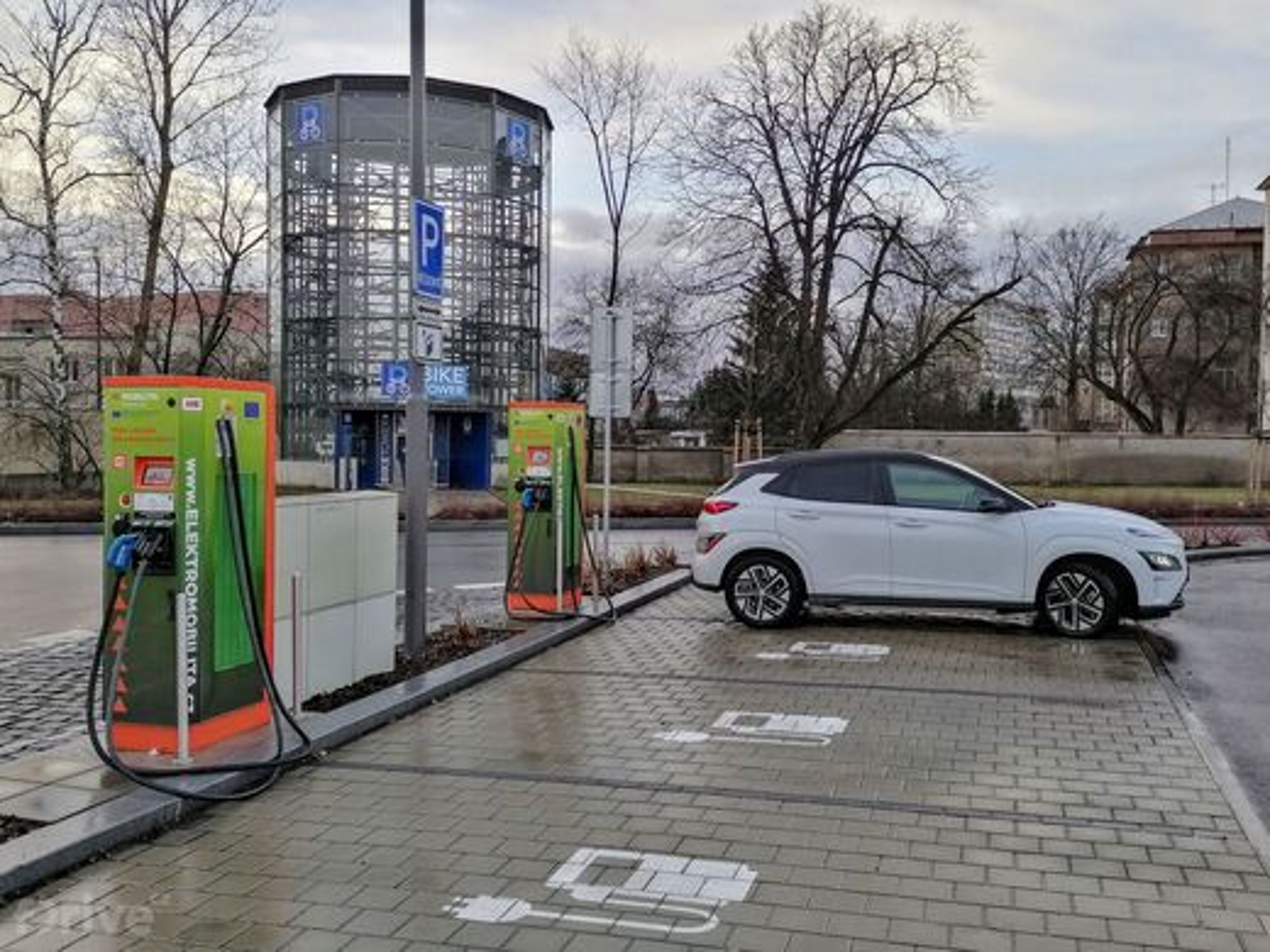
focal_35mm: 33
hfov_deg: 55.4
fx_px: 1211
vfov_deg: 42.9
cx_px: 635
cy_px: 476
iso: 50
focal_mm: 5.3
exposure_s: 1/301
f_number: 1.8
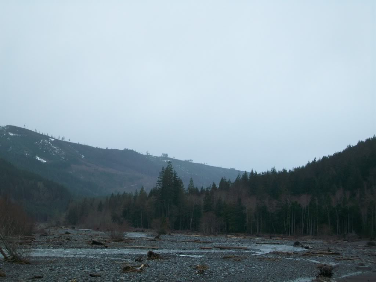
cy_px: 141
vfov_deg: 23.7
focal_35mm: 62
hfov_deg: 31.2
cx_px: 188
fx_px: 673
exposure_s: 1/320
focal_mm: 11
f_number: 4.1
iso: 64
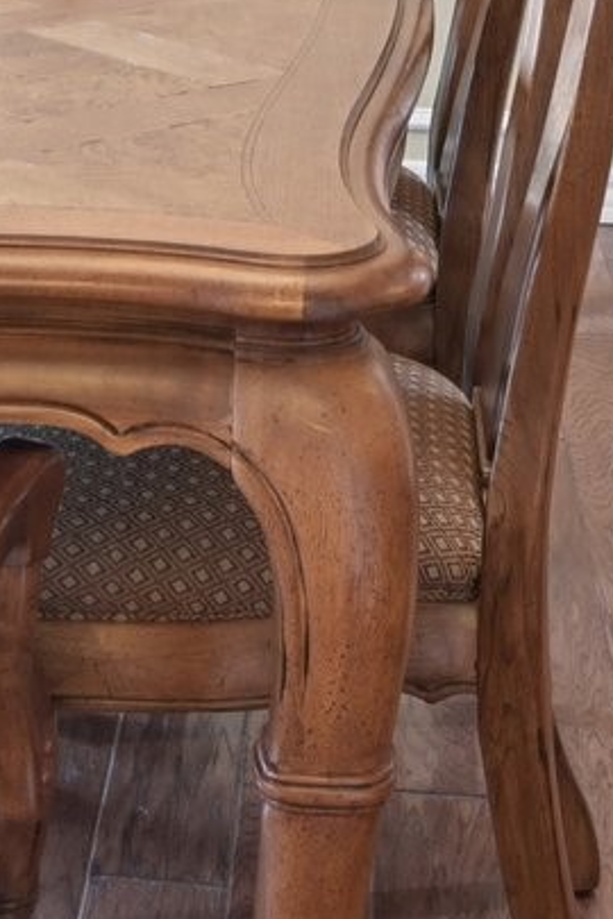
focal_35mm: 96
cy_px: -500
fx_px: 2452
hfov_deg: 14.0
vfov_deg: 18.5
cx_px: -9
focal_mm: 19
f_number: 8
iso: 400
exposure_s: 1/4
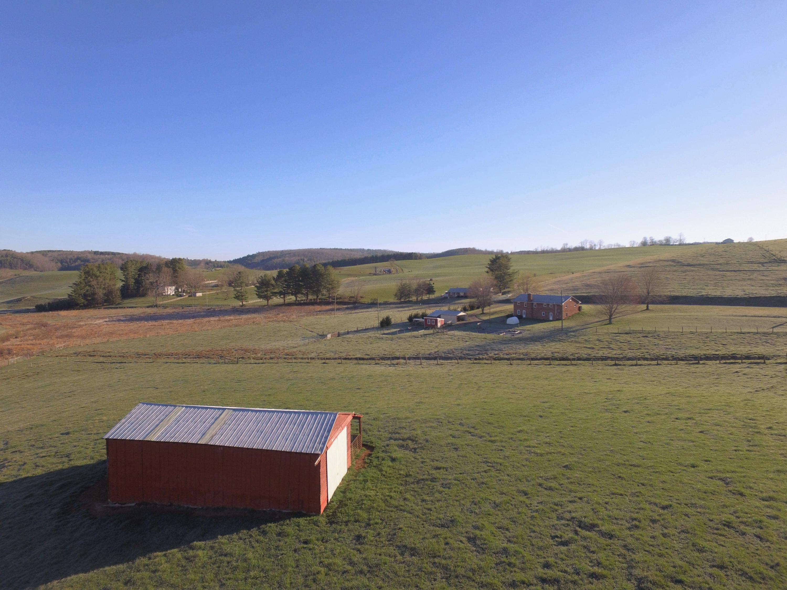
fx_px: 455
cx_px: 394
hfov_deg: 81.7
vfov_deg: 66.0
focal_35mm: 20
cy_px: 295
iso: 163
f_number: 2.8
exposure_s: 1/120
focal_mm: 3.61
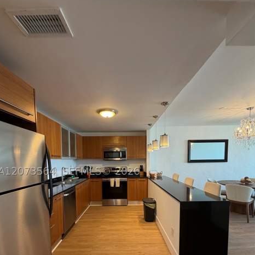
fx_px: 142
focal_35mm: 17
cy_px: 171
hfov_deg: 84.0
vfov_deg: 81.0
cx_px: 127
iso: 200
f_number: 2.2
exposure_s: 1/60
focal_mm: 2.22
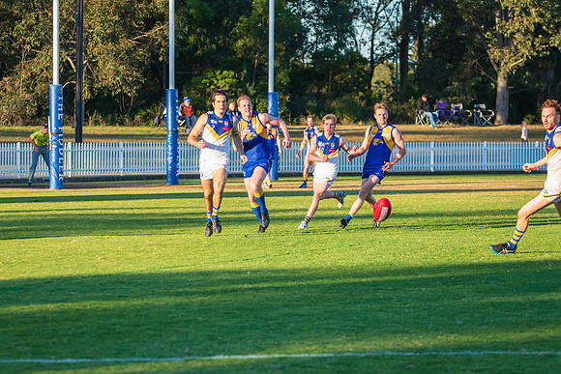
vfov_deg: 8.2
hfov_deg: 12.2
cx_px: 249
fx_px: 2622
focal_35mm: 168
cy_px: 190
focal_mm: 150
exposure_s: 1/1250
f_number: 6.3
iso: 1000
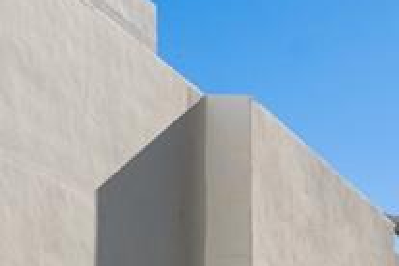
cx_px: 833
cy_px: 648
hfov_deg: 14.9
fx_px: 1197
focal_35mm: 108
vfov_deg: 10.7
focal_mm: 14
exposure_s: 1/800
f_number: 11
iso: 320
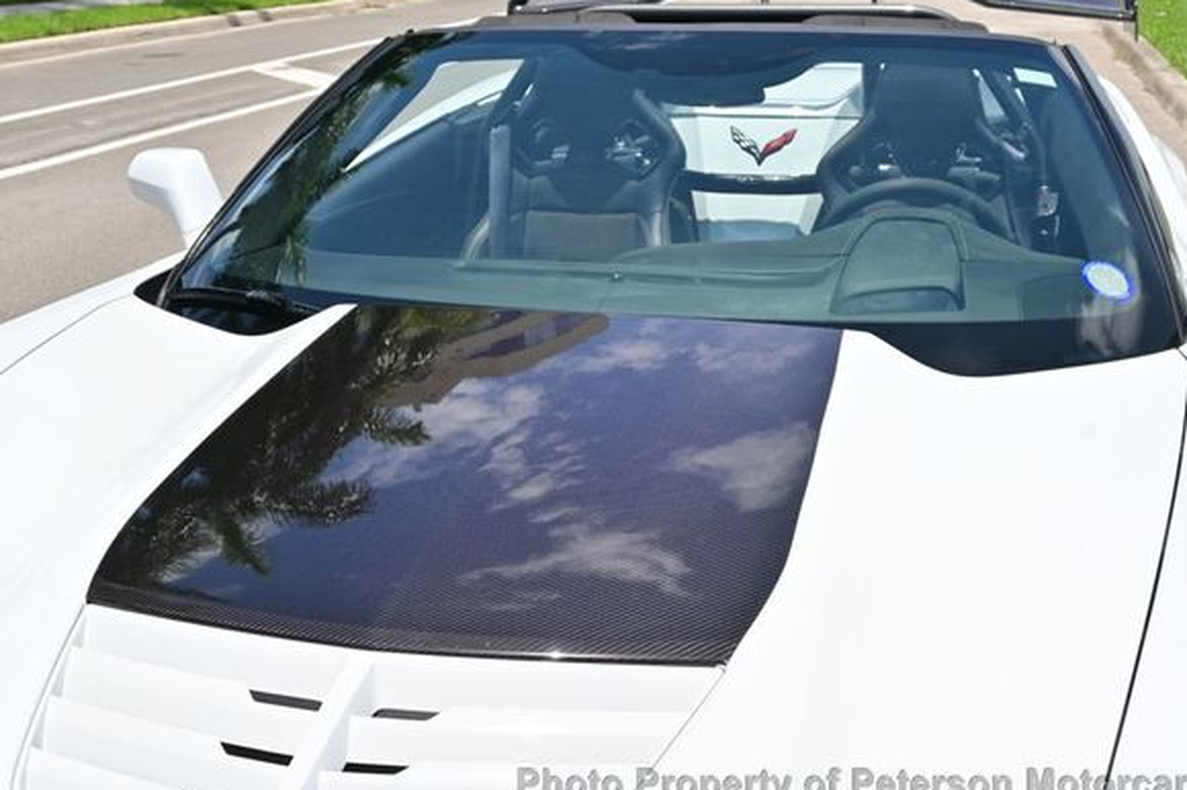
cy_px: 387
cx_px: 622
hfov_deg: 45.4
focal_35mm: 43
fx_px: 1417
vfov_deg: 31.2
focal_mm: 26
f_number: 9
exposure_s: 1/320
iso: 100
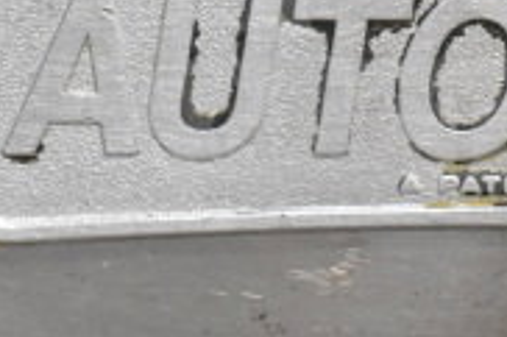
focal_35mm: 262
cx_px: 485
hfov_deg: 7.8
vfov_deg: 5.2
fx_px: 3686
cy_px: -29
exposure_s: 1/80
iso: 3200
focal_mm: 52
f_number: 5.6
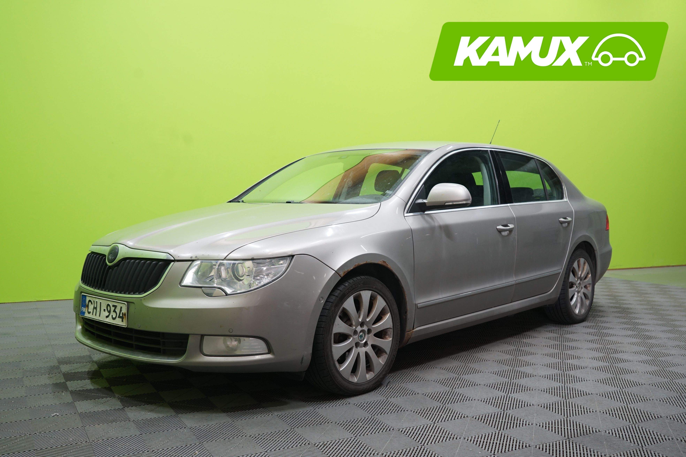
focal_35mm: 34
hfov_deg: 55.8
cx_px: 343
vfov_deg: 38.9
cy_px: 228
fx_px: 648
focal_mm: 34
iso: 800
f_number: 5.6
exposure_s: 1/20
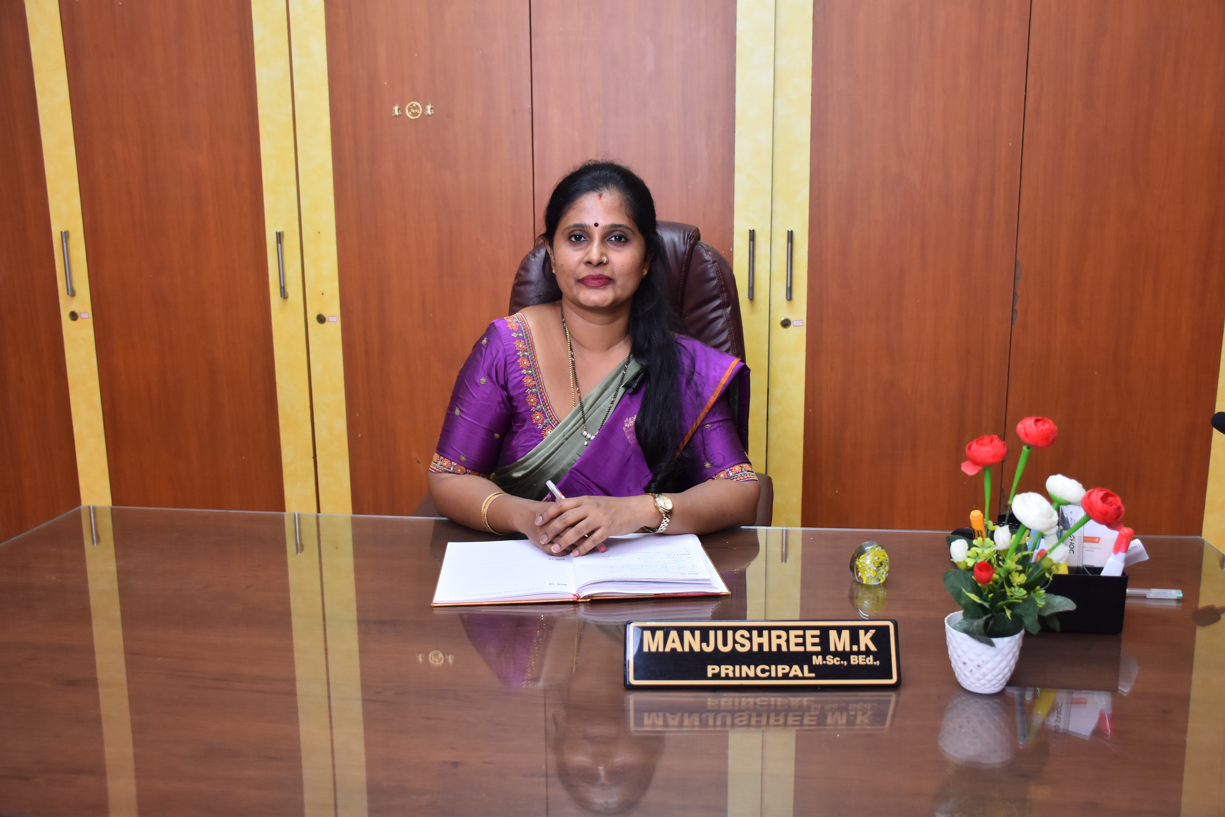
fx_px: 1123
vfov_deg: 40.0
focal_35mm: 33
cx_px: 612
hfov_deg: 57.2
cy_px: 408
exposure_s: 1/60
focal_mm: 22
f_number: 4
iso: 400
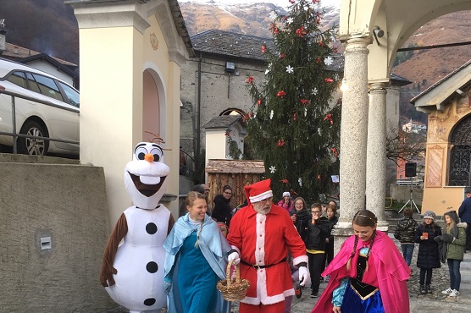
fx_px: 497
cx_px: 220
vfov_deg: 34.5
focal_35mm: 38
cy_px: 221
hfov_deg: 50.7
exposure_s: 1/120
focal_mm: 4.15
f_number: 2.2
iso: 25
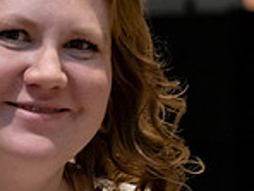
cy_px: 114
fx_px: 1974
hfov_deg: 7.3
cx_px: 0
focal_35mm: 269
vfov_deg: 5.5
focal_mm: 70
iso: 6400
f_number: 2.8
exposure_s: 1/160
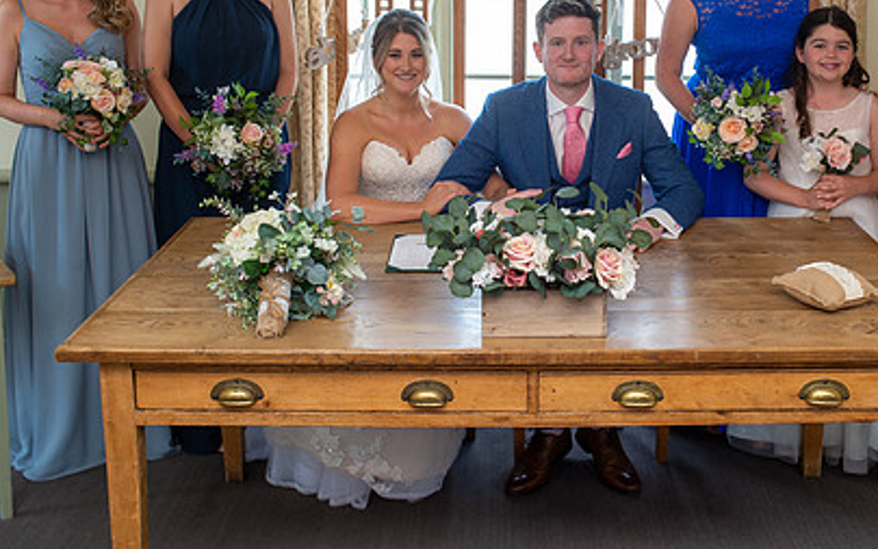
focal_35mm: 51
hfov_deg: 39.2
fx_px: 1220
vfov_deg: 25.0
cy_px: 139
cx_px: 570
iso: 250
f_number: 4
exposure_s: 1/80
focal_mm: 35
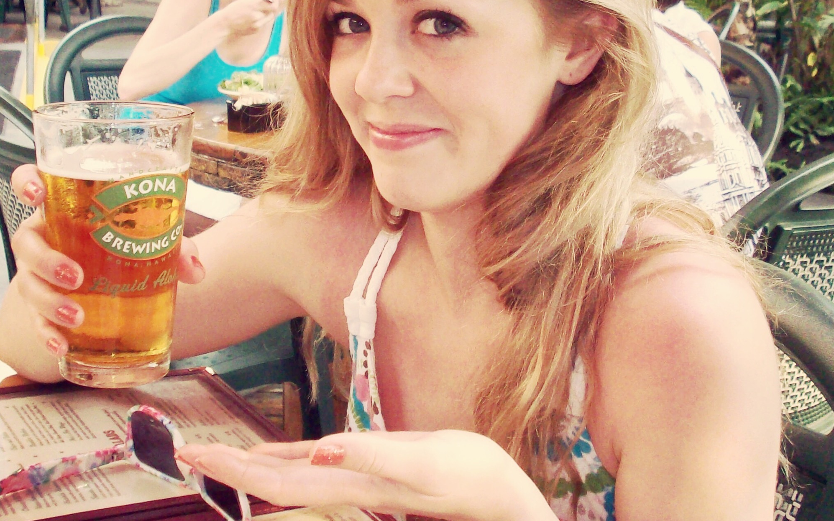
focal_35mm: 59
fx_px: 1341
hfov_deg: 34.5
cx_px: 404
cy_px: 175
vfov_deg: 21.9
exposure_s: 1/135
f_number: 2.8
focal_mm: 6.2
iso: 160
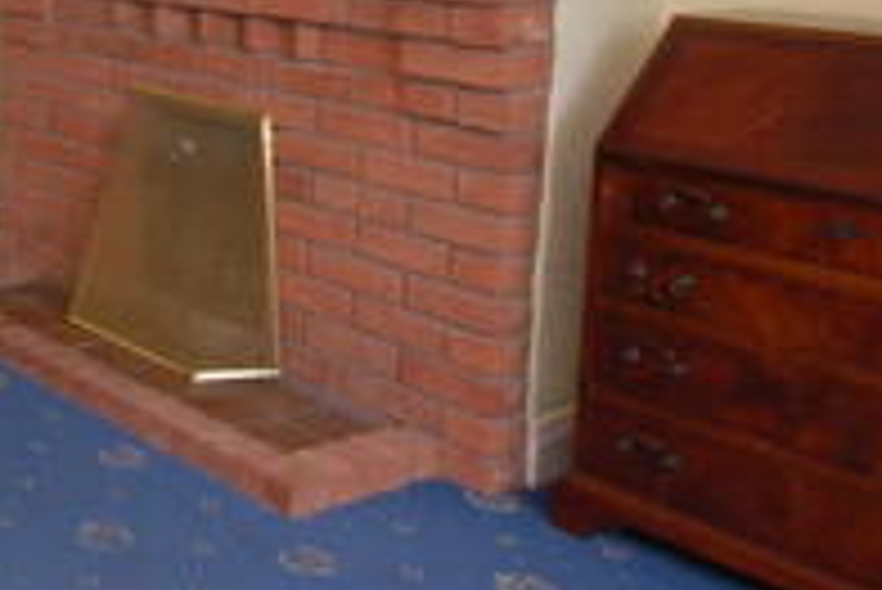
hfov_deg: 30.8
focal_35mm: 50
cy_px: -2
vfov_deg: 25.7
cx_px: -268
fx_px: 1226
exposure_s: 1/60
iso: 200
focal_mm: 10
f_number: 5
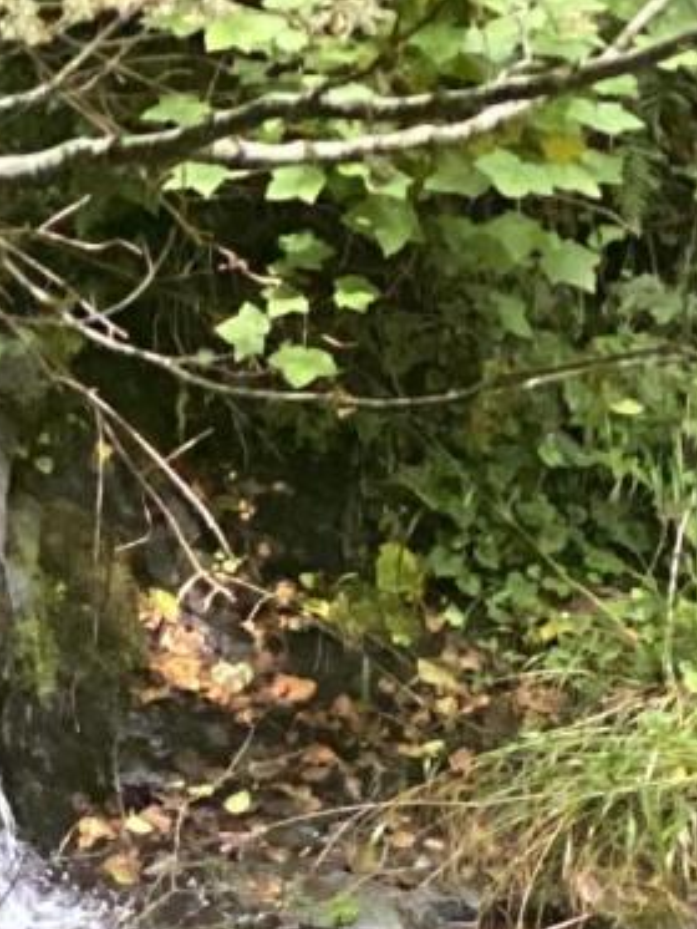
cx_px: 194
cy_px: 2127
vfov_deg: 6.8
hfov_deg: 5.3
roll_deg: -1.9
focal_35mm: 279
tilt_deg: -20.1
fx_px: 7486
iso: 250
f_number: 2
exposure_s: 1/122
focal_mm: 6
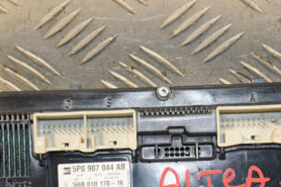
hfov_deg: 10.9
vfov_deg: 7.3
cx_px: 180
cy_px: 134
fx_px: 1467
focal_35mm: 188
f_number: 5.6
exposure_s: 1/200
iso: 800
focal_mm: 58
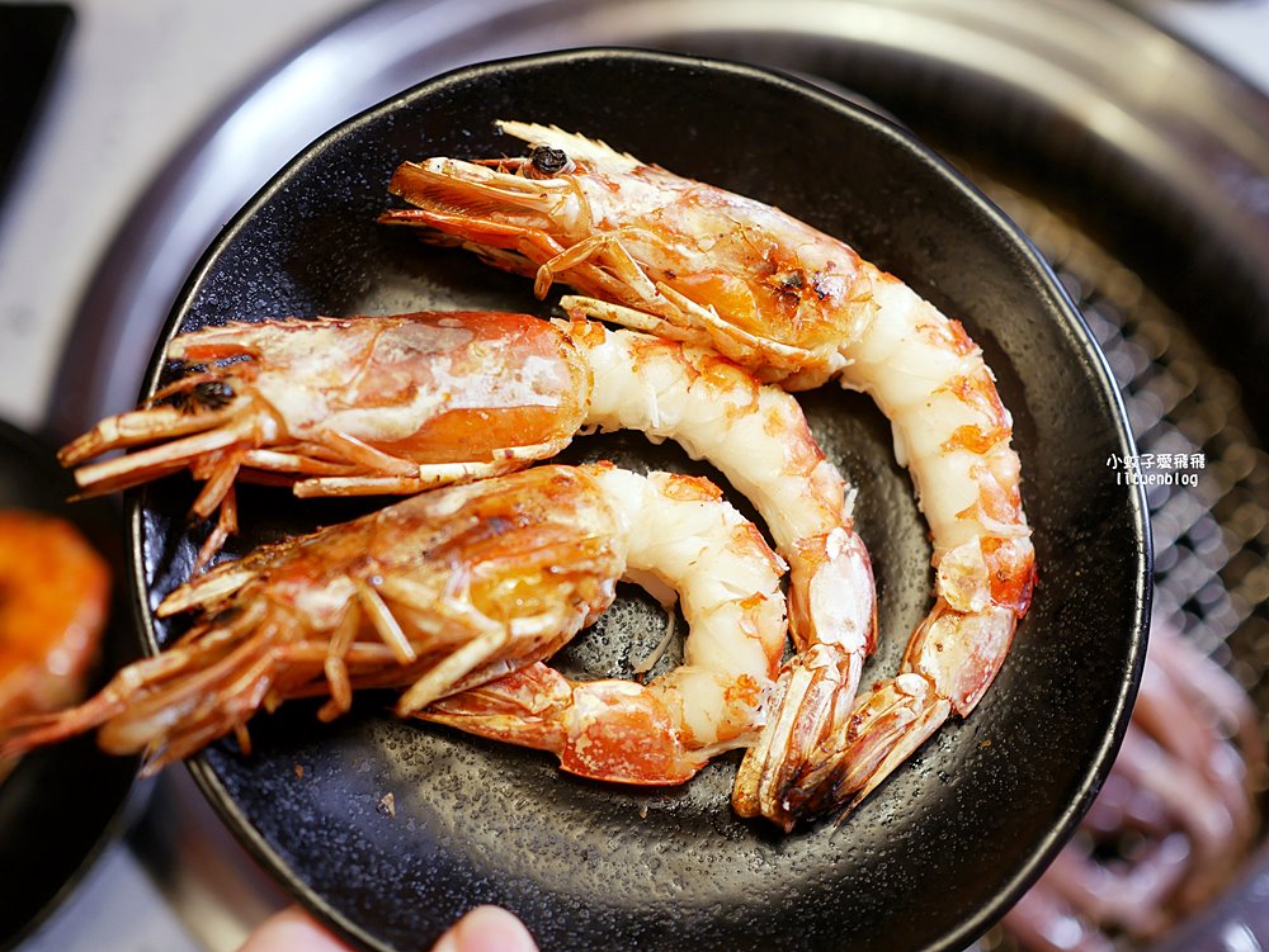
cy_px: 476
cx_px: 634
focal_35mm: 50
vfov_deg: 29.1
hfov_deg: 38.2
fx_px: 1834
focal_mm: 25
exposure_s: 1/60
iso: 200
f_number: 1.8
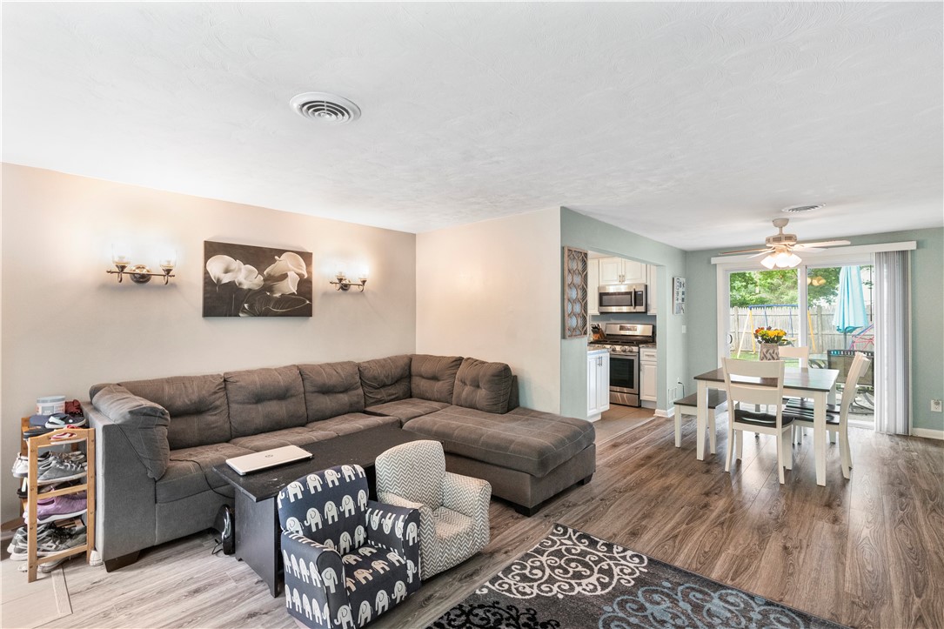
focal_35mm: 16
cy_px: 314
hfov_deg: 96.7
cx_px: 472
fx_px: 419
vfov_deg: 73.7
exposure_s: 1/160
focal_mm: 16
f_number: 7.1
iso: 3200
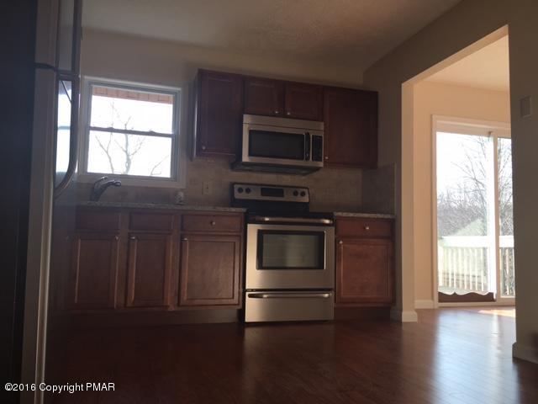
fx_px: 451
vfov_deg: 48.2
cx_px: 269
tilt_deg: +6.3
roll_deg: -1.1
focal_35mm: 29
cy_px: 202
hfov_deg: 61.7
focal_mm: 4.15
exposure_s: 1/77
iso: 25
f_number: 2.2
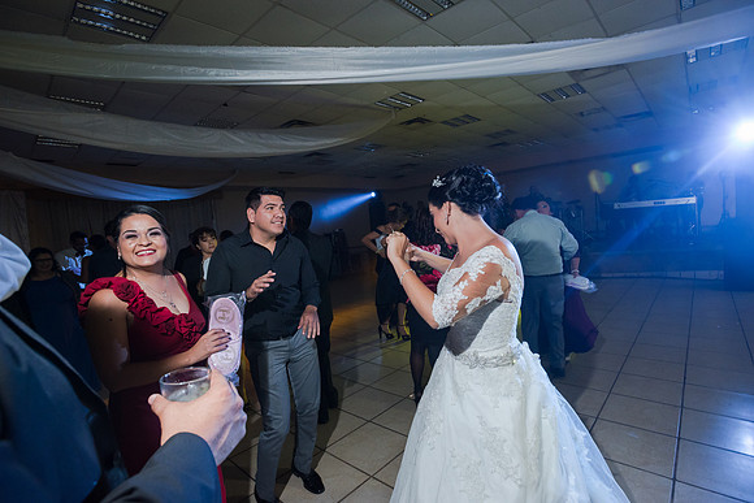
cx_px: 377
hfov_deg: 93.3
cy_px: 252
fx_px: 356
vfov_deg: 70.5
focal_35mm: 17
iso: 1600
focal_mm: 17
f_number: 4
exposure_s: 1/100
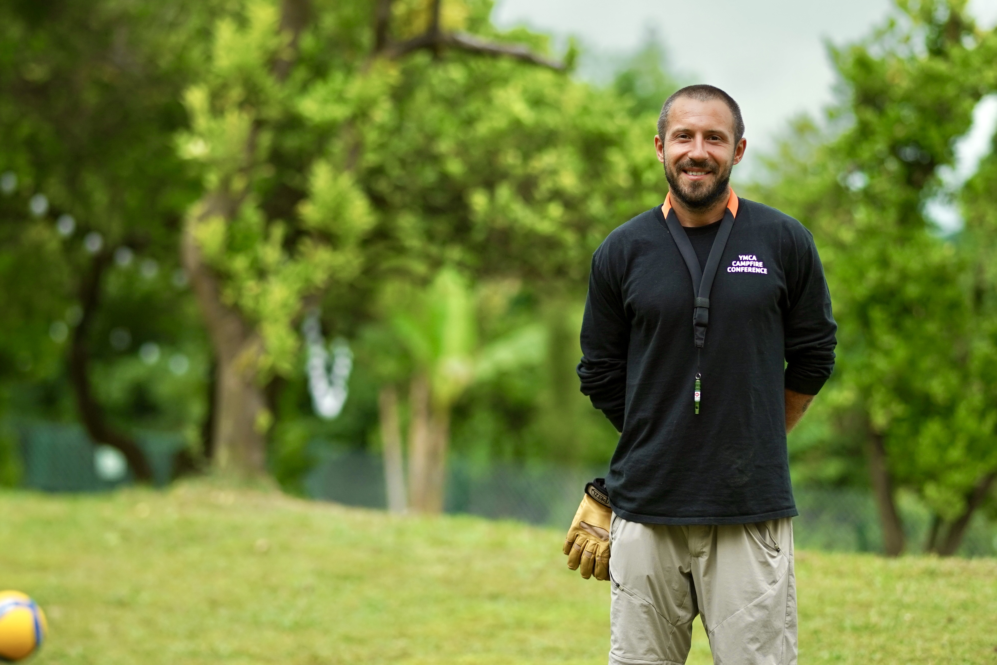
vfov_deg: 10.8
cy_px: 332
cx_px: 498
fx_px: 3517
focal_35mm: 127
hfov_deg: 16.1
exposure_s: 1/2000
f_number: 1.8
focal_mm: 85
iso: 320
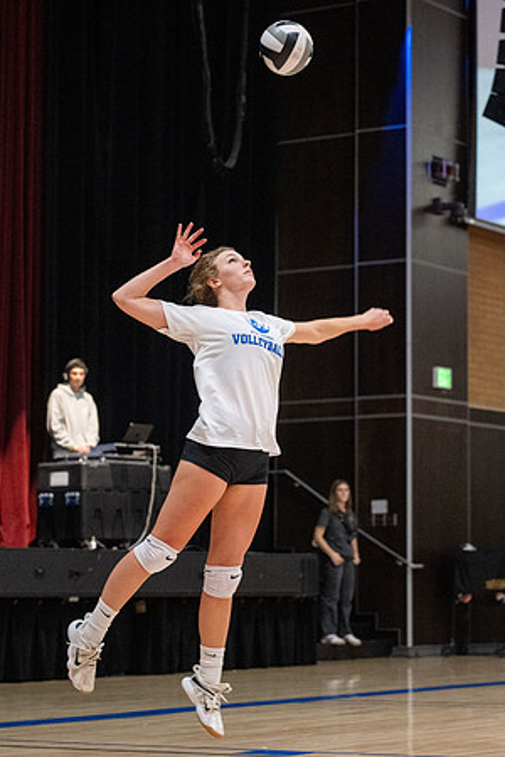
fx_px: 2209
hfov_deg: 13.0
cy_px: 378
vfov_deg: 19.5
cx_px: 312
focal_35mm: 105
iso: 5000
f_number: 2.8
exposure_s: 1/500
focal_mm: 70
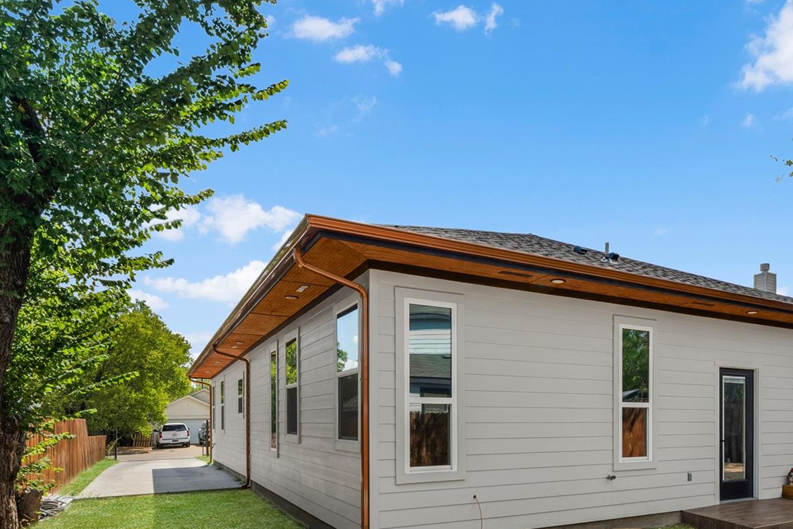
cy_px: 424
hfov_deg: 67.1
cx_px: 541
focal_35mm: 26
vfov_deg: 46.9
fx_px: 573
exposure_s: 1/100
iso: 400
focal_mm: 10
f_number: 10
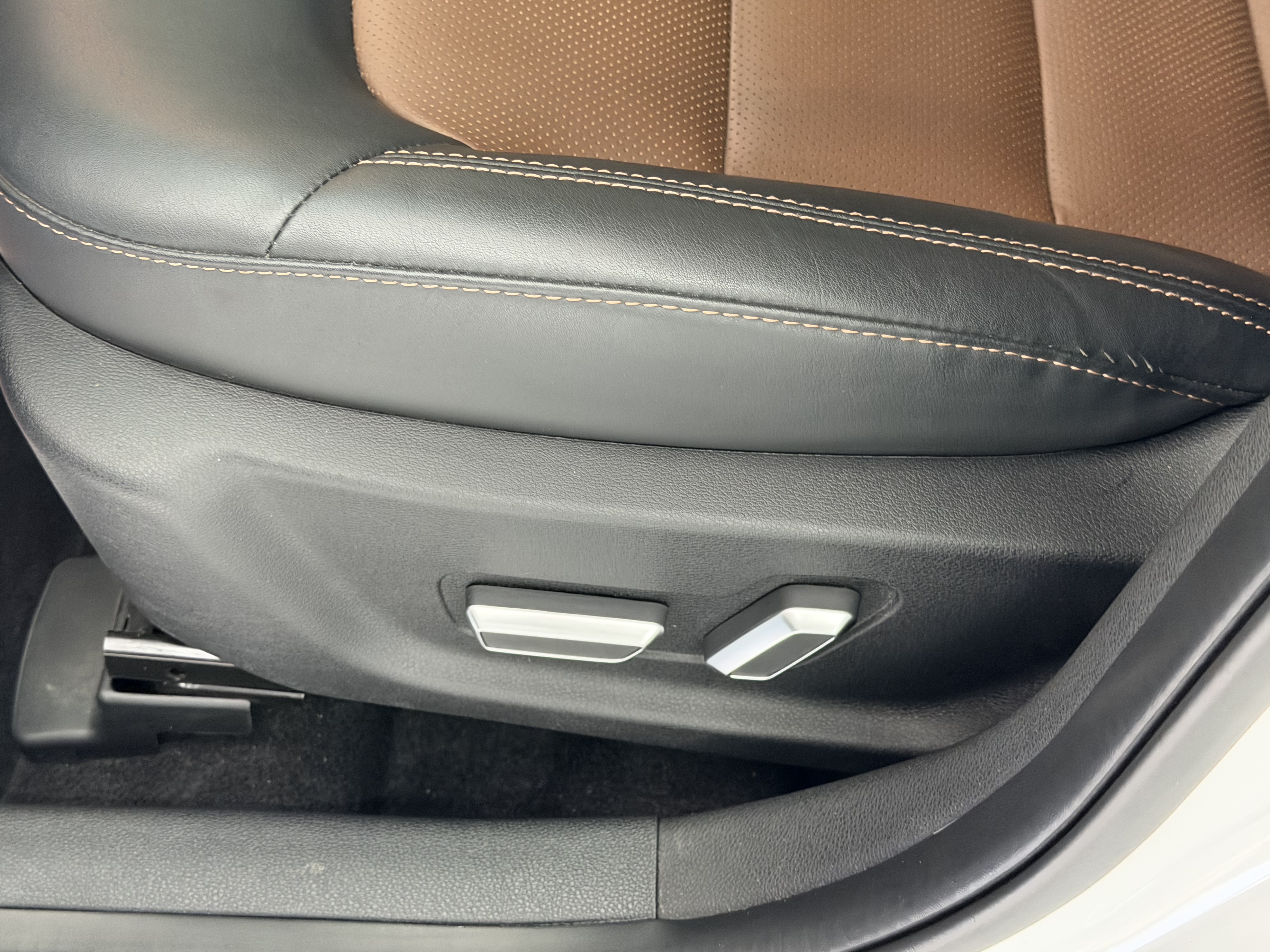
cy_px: 469
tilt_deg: -53.0
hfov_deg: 38.9
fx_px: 1798
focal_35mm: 49
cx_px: 625
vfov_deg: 29.7
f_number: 1.78
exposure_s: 1/40
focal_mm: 6.76
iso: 500
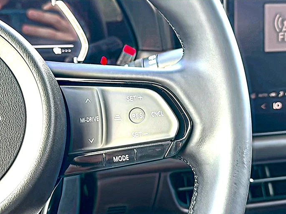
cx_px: 146
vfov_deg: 32.2
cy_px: 107
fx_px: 372
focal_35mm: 45
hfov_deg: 42.1
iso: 64
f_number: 1.78
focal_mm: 6.86
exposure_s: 1/95
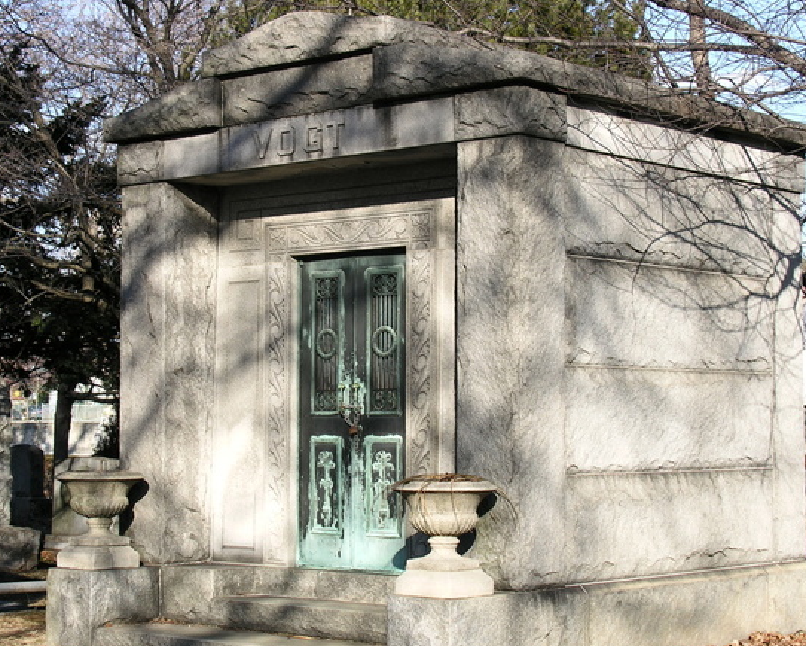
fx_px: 1837
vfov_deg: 19.9
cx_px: 382
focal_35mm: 77
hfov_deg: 24.7
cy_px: 335
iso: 50
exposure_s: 1/204
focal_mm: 13.8
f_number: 4.4
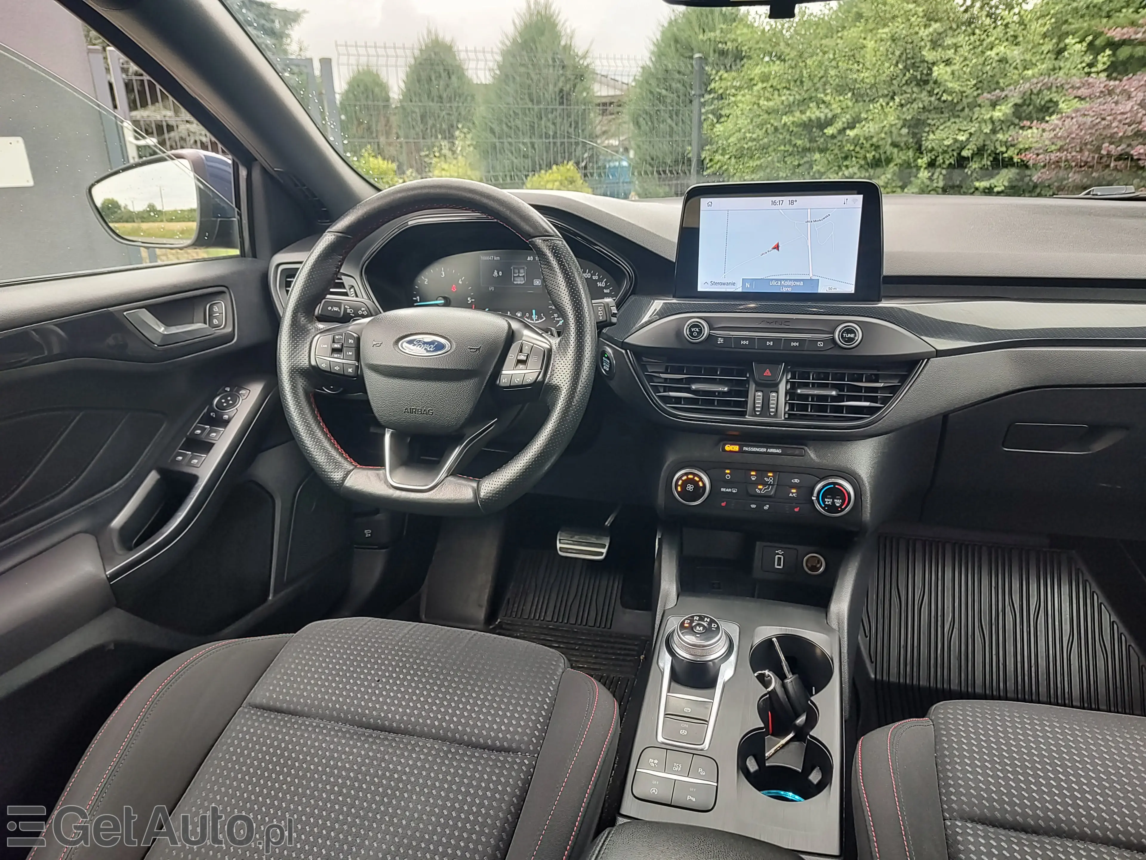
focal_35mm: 23
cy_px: 430
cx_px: 573
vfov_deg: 58.9
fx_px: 761
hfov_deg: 73.9
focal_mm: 5.56
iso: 109
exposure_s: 1/100
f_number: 1.8
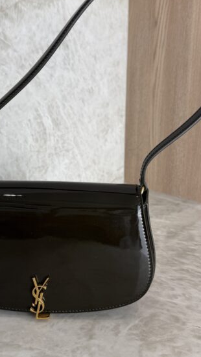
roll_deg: -0.5
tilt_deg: -11.4
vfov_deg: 52.7
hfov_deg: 31.1
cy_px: 169
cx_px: 75
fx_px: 360
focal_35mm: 38
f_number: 1.78
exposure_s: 1/120
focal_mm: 6.76
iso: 64
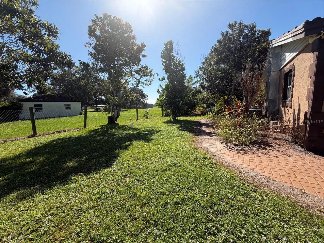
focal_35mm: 14
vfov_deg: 85.7
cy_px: 122
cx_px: 162
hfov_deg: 102.1
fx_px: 131
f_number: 2.2
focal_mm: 2.22
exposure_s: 1/770
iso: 25
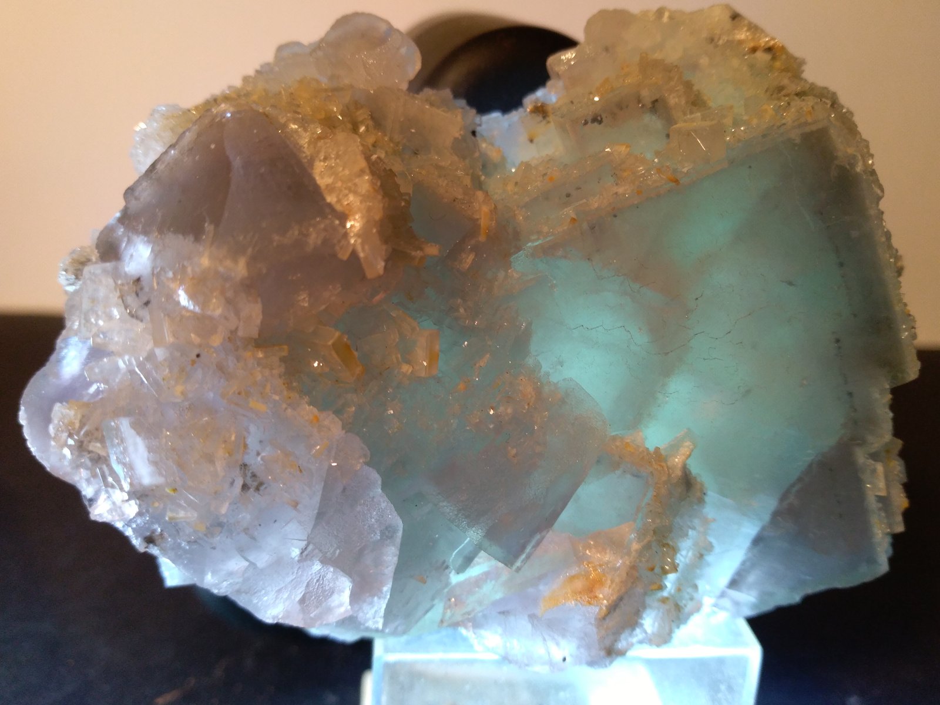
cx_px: 470
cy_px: 352
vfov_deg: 53.1
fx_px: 706
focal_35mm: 26
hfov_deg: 67.3
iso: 213
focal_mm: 3.54
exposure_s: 1/33.3
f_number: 2
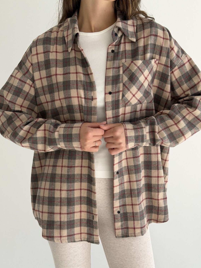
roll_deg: -1.9
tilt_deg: -12.5
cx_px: 99
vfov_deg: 38.9
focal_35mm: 49
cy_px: 135
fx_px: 380
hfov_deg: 29.7
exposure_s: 1/1222
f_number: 1.78
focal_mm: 6.76
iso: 64
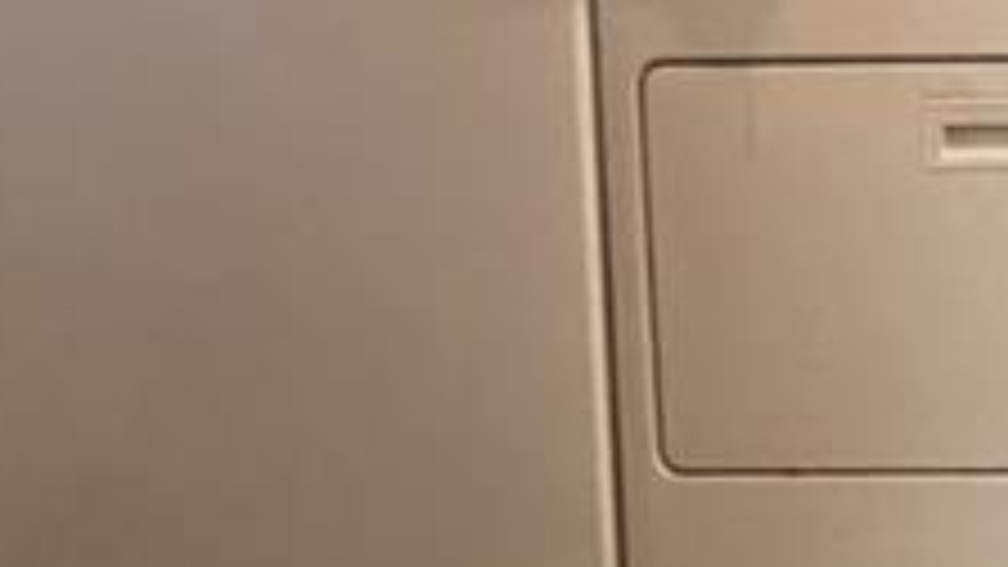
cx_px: 1636
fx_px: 2726
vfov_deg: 11.5
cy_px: -245
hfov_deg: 18.0
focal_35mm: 102
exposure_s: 1/60
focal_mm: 2.22
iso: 640
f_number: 2.2
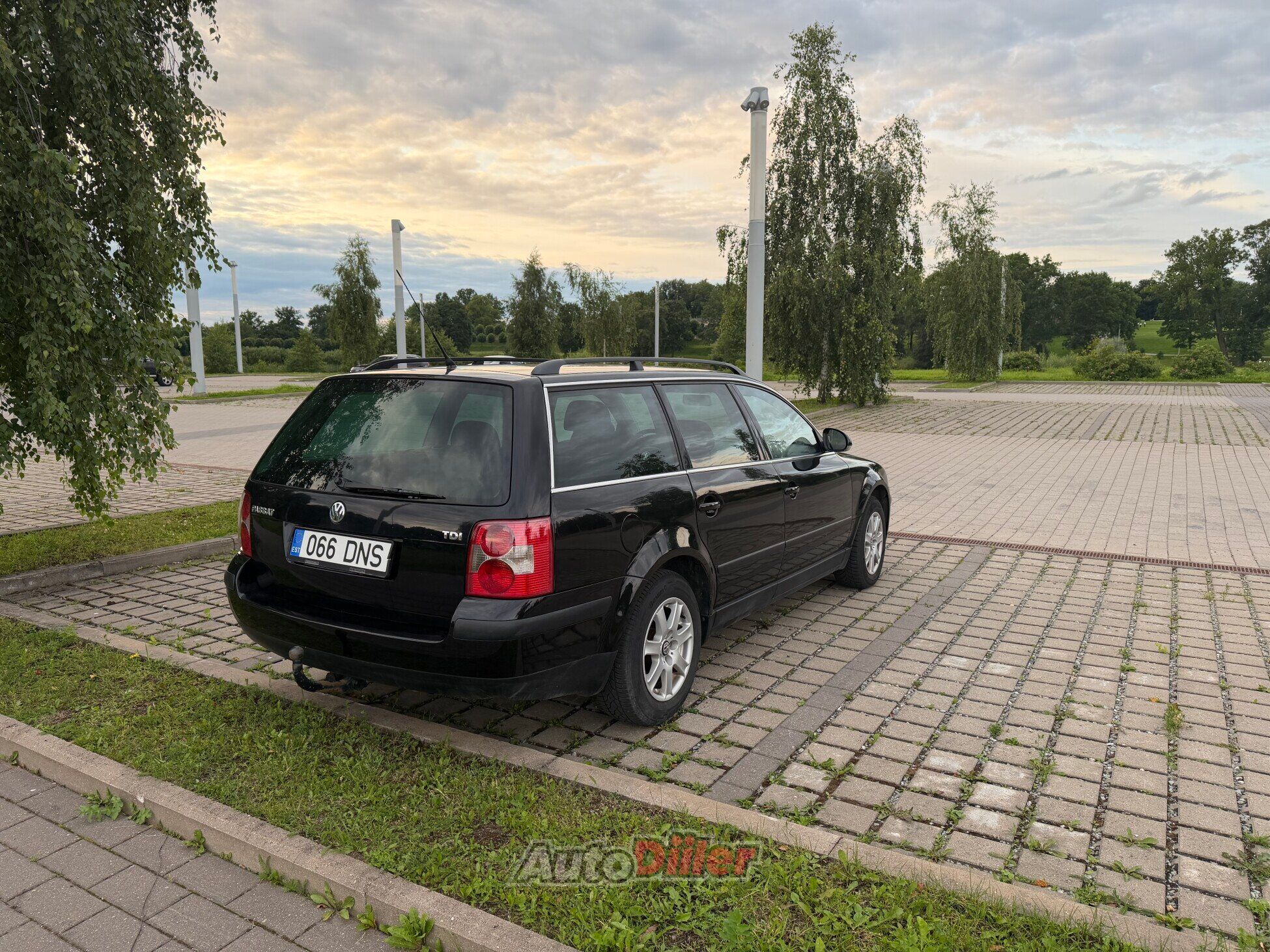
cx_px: 635
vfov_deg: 56.8
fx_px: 881
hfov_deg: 71.6
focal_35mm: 24
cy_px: 476
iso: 100
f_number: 1.78
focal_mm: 6.76
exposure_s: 1/464
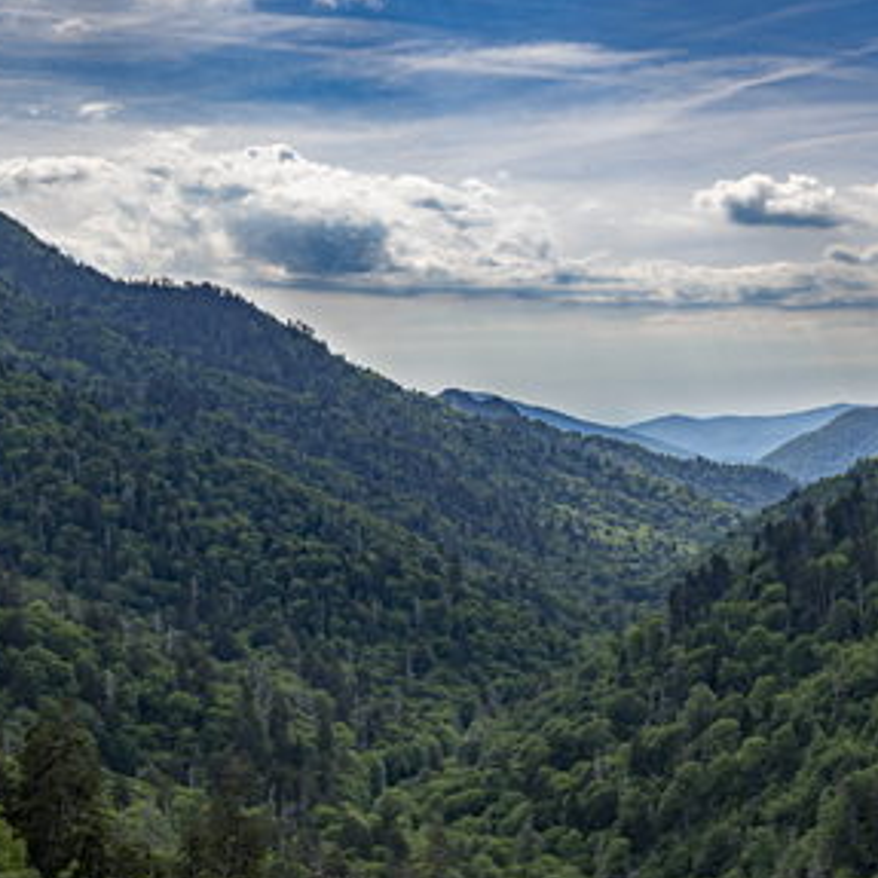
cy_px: 460
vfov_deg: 27.3
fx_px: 1808
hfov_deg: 26.7
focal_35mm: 63
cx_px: 713
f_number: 10
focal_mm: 25.7
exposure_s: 1/160
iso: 100
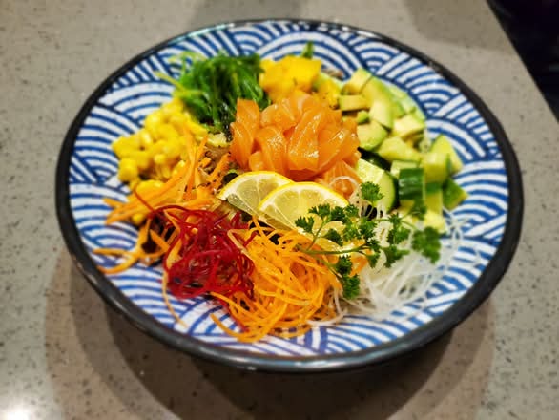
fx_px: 420
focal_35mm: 26
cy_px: 210
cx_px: 280
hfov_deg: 67.3
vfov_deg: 53.1
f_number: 1.5
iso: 320
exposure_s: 1/60
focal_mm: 4.3
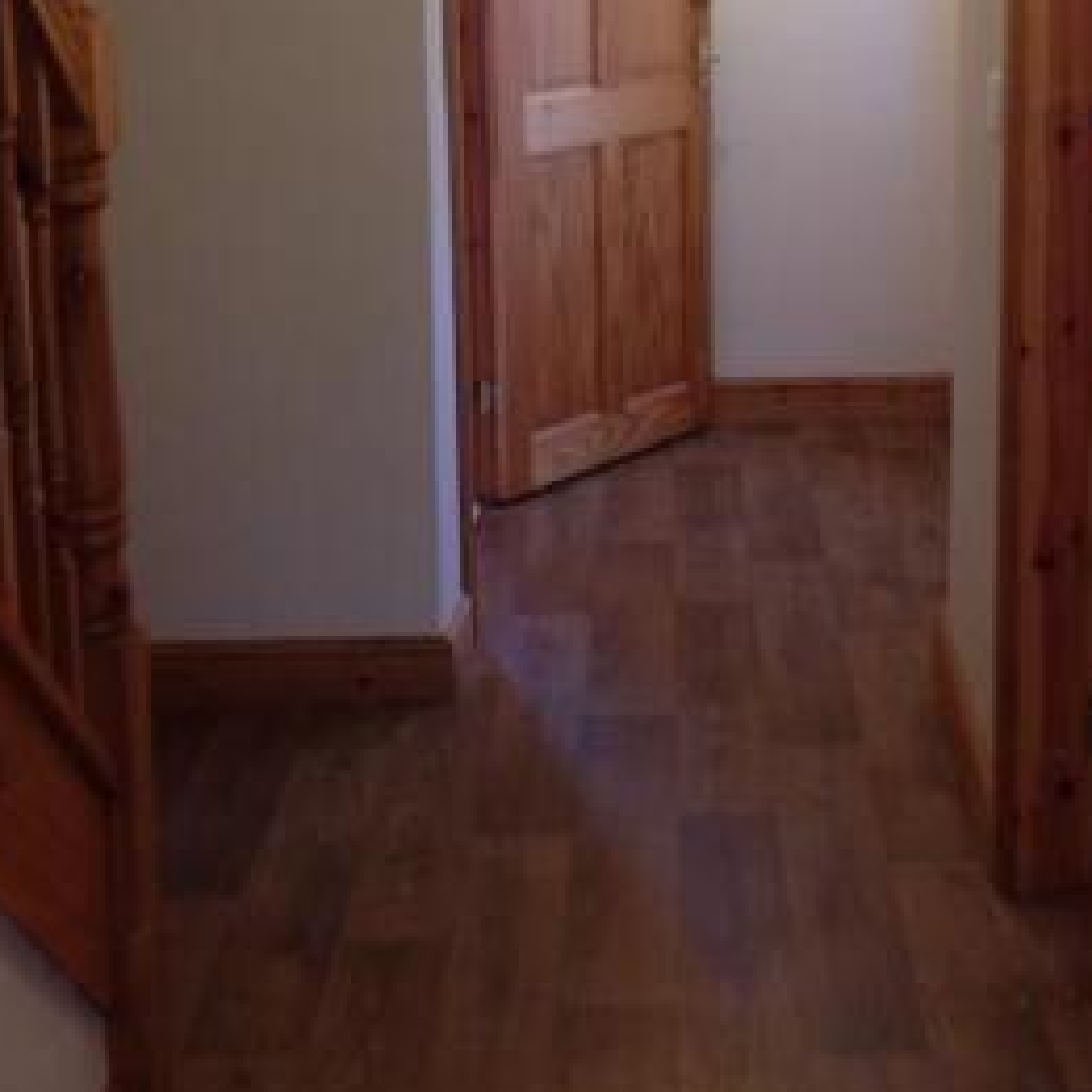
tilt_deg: -13.9
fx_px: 2463
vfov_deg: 24.8
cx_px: 768
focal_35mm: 69
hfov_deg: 24.8
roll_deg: -2.0
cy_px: 291
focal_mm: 4.28
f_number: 2.4
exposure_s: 1/20
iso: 125
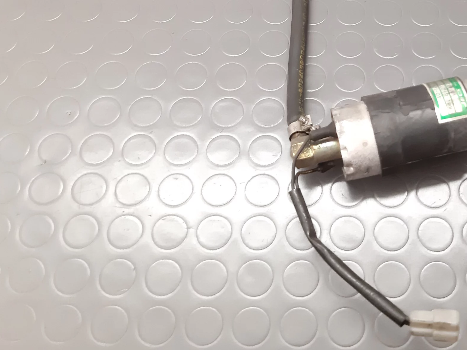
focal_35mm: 44
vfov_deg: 32.3
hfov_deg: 41.5
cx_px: 360
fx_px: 594
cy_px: 91
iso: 320
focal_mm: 3.93
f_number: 1.7
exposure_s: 1/25
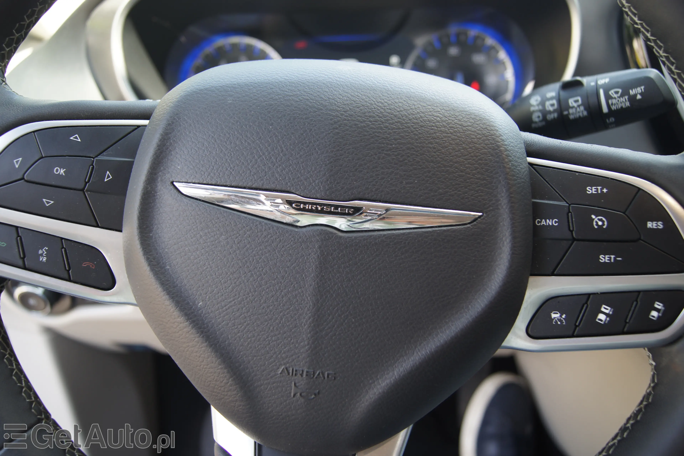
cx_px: 342
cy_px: 228
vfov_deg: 39.9
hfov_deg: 57.2
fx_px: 627
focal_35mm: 33
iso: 100
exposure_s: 1/40
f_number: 4
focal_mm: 22
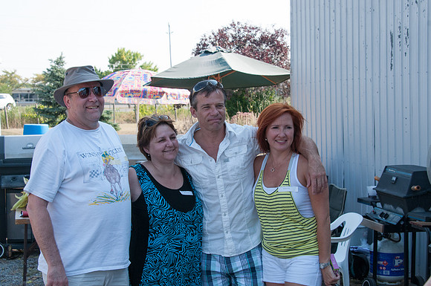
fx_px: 861
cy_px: 143
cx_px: 216
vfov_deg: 18.9
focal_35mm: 72
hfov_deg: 28.1
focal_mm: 48
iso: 500
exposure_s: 1/500
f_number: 8
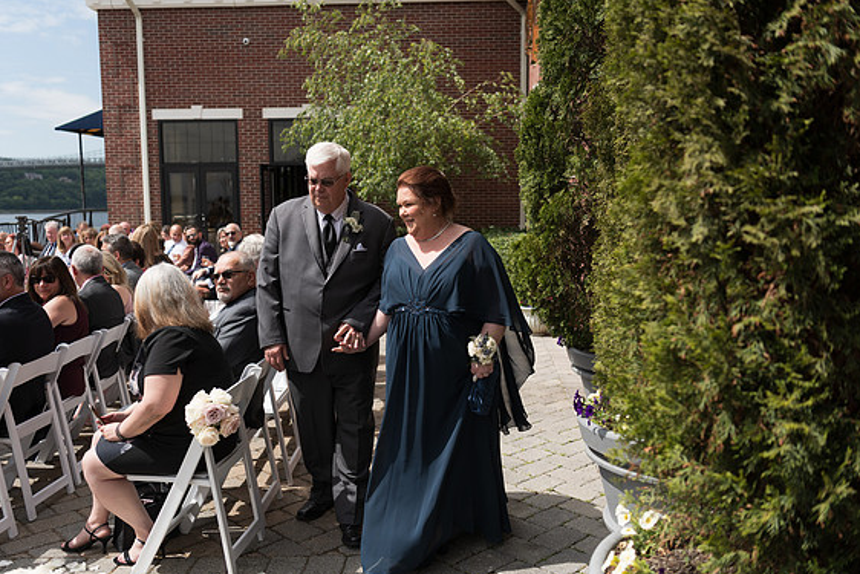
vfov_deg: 40.0
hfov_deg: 57.2
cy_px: 292
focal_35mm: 33
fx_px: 788
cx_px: 432
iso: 64
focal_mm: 32
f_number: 2.8
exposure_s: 1/1250
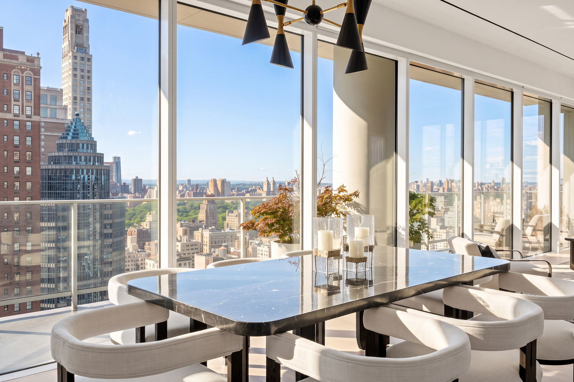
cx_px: 287
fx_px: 526
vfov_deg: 39.9
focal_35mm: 33
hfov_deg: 57.3
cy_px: 191
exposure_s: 1/13
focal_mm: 33
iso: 250
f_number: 14
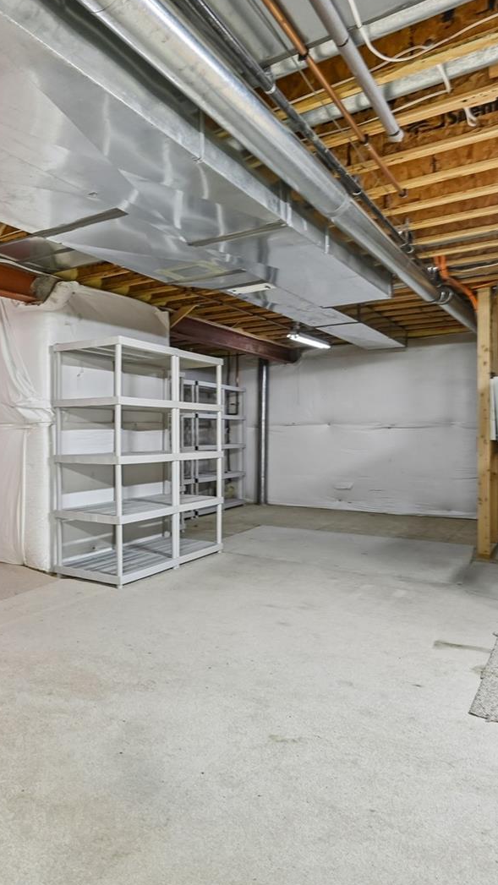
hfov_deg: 40.7
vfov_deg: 74.5
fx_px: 582
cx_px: 3
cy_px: 439
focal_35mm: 25
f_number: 10
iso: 400
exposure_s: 1/3.33
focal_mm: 15.5
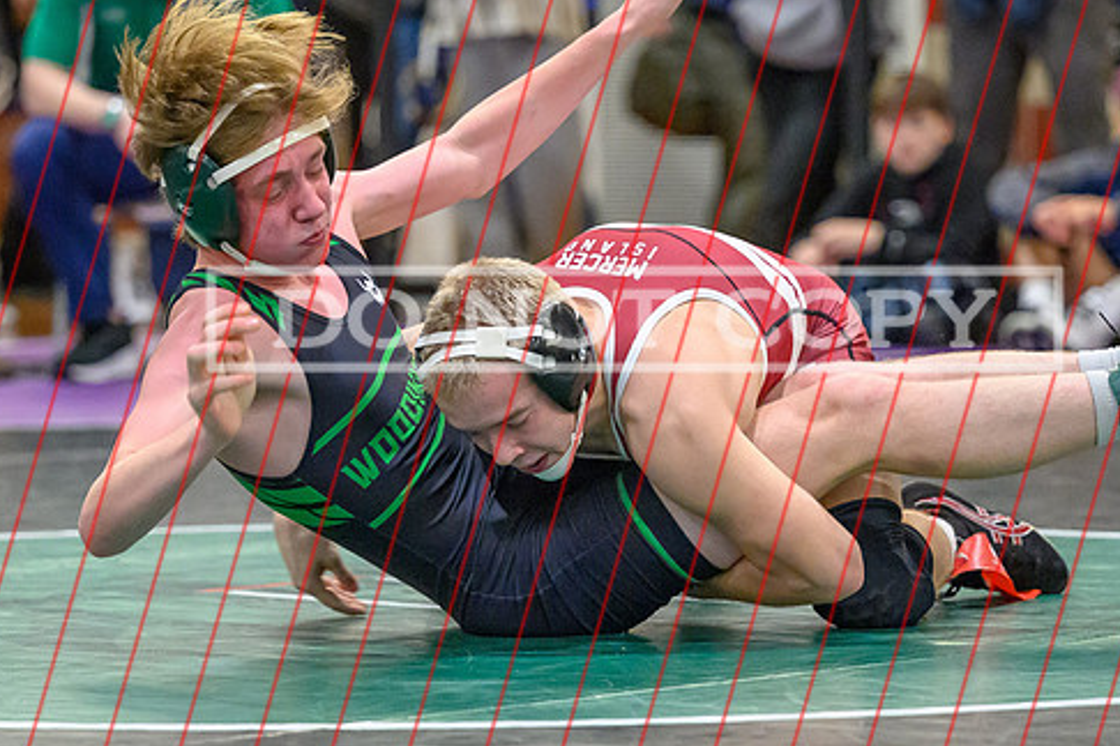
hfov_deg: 9.7
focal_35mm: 213
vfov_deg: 6.4
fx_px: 6626
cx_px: 608
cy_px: 423
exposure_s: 1/800
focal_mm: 125
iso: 9000
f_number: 2.8
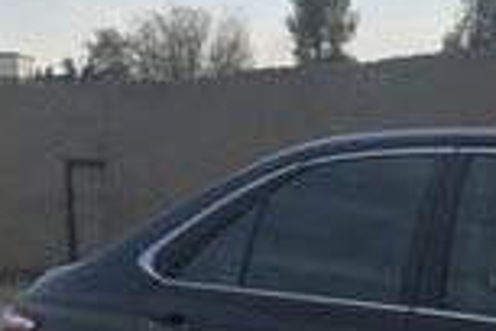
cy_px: 498
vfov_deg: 10.5
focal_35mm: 126
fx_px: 1736
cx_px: 830
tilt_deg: -7.7
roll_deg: -0.6
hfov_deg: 14.7
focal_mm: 3.99
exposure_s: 1/1546
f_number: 1.8
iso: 20
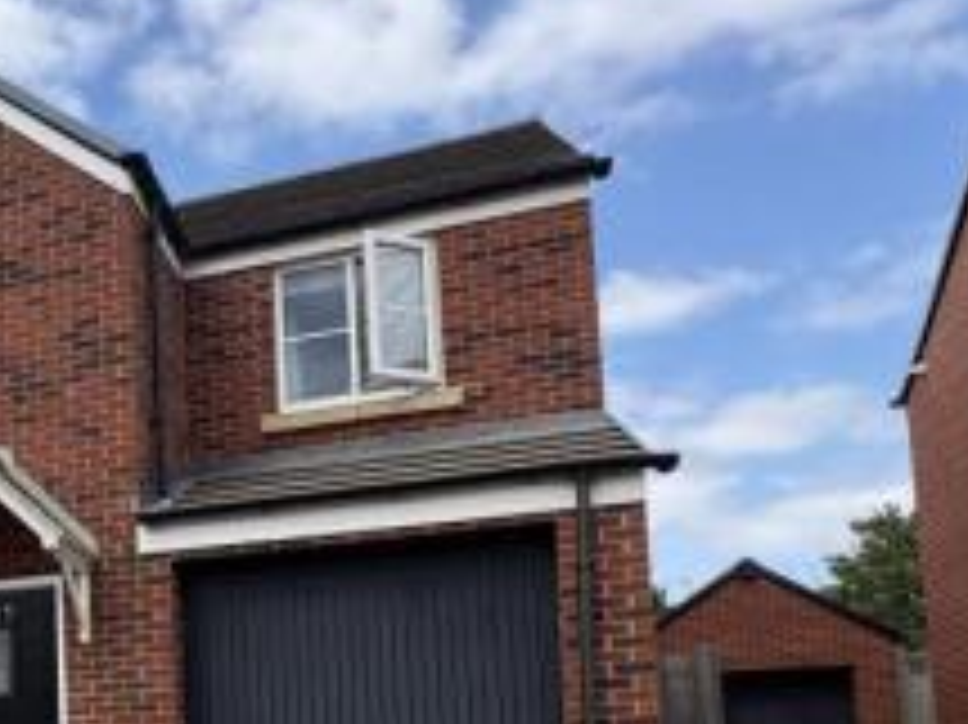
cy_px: 708
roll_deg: +1.8
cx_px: 61
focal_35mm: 38
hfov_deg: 43.8
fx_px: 1062
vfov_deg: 34.6
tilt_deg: +5.0
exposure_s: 1/771
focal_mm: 2.22
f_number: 2.2
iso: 40
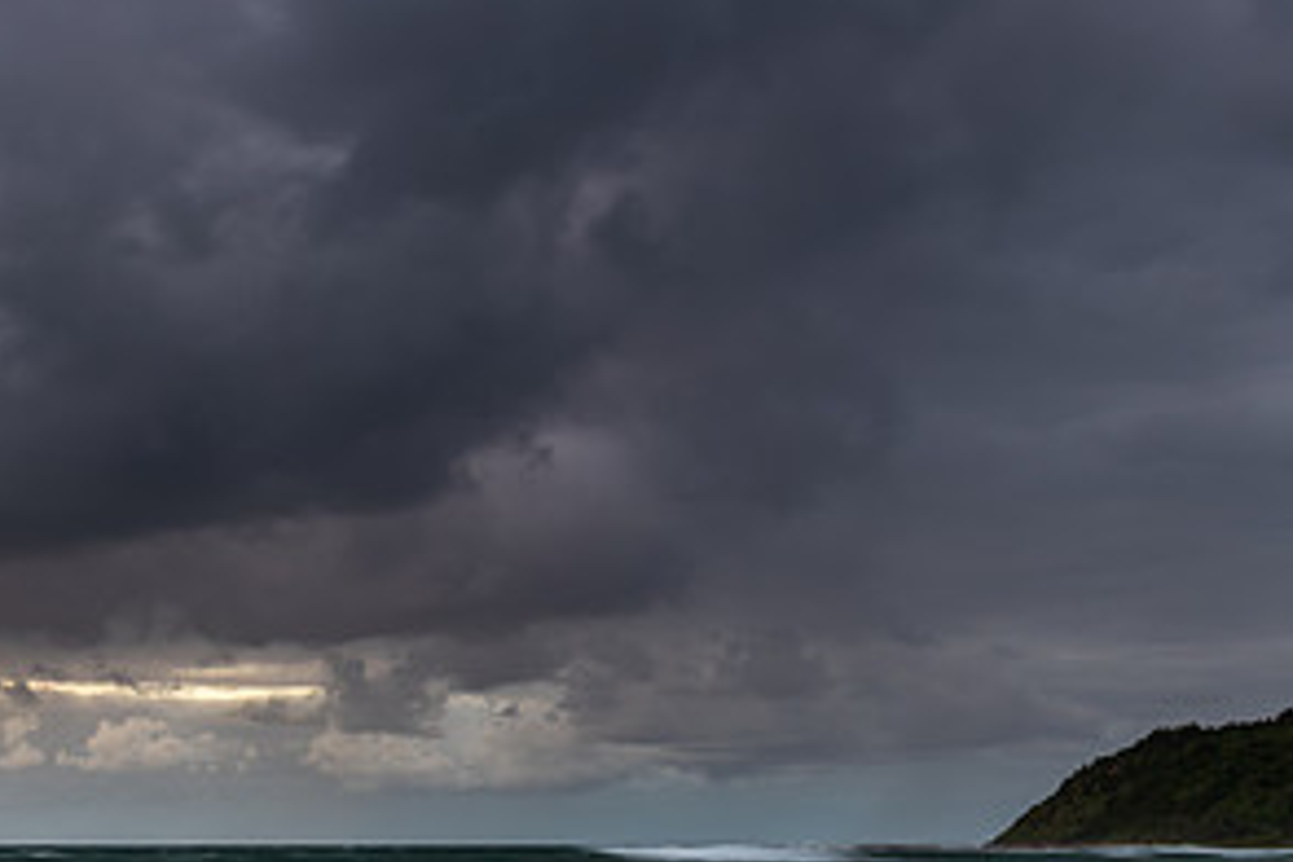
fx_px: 2011
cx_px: 281
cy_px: 701
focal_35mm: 56
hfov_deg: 34.7
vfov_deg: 23.8
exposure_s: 3
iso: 50
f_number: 9
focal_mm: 28
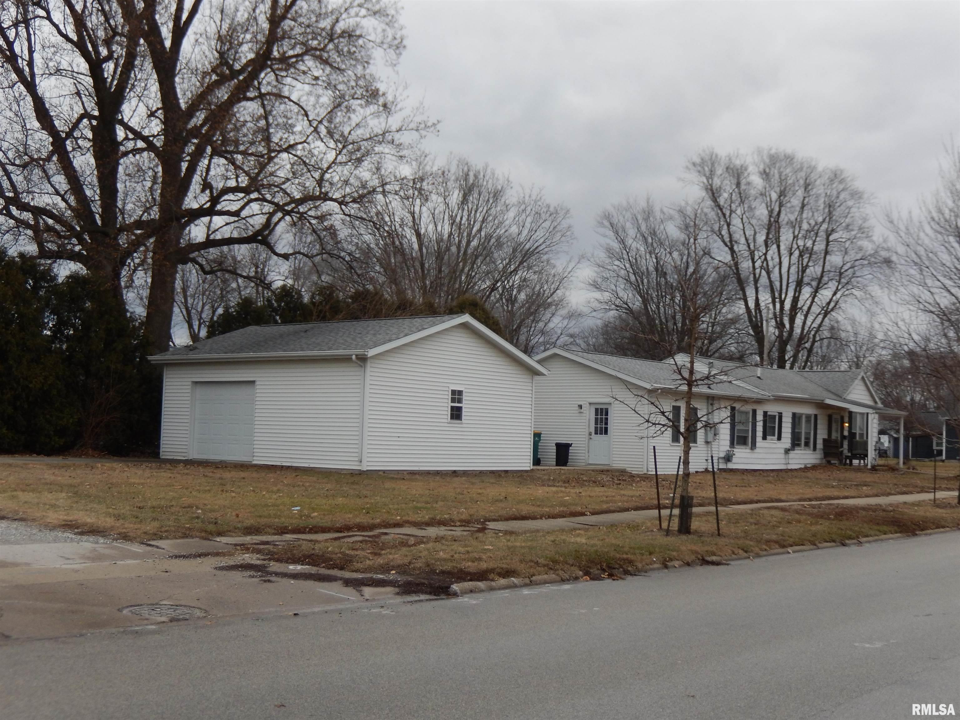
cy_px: 360
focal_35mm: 45
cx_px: 480
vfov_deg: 32.2
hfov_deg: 42.1
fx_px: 1248
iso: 125
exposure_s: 1/320
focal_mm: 8.1
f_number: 4.3
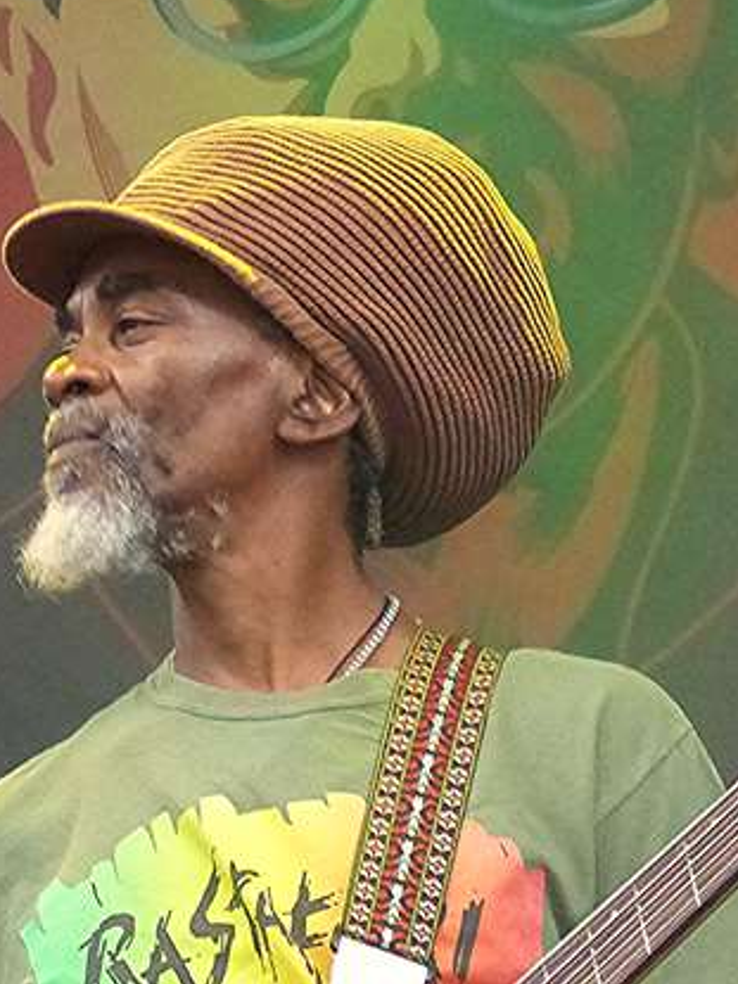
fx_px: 8163
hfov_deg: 5.2
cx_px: 382
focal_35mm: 287
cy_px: 1148
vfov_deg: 6.9
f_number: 2.8
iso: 1000
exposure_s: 1/160
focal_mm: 21.4
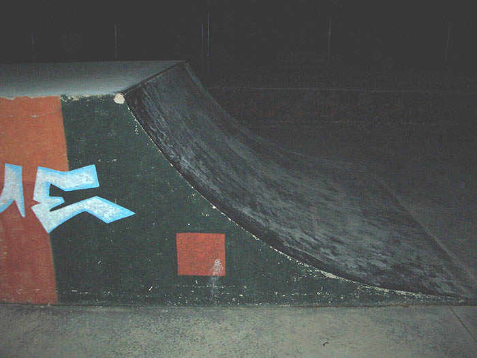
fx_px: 482
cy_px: 179
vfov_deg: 40.7
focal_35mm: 35
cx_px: 238
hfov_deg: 52.6
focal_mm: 5.8
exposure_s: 1/60
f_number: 2.6
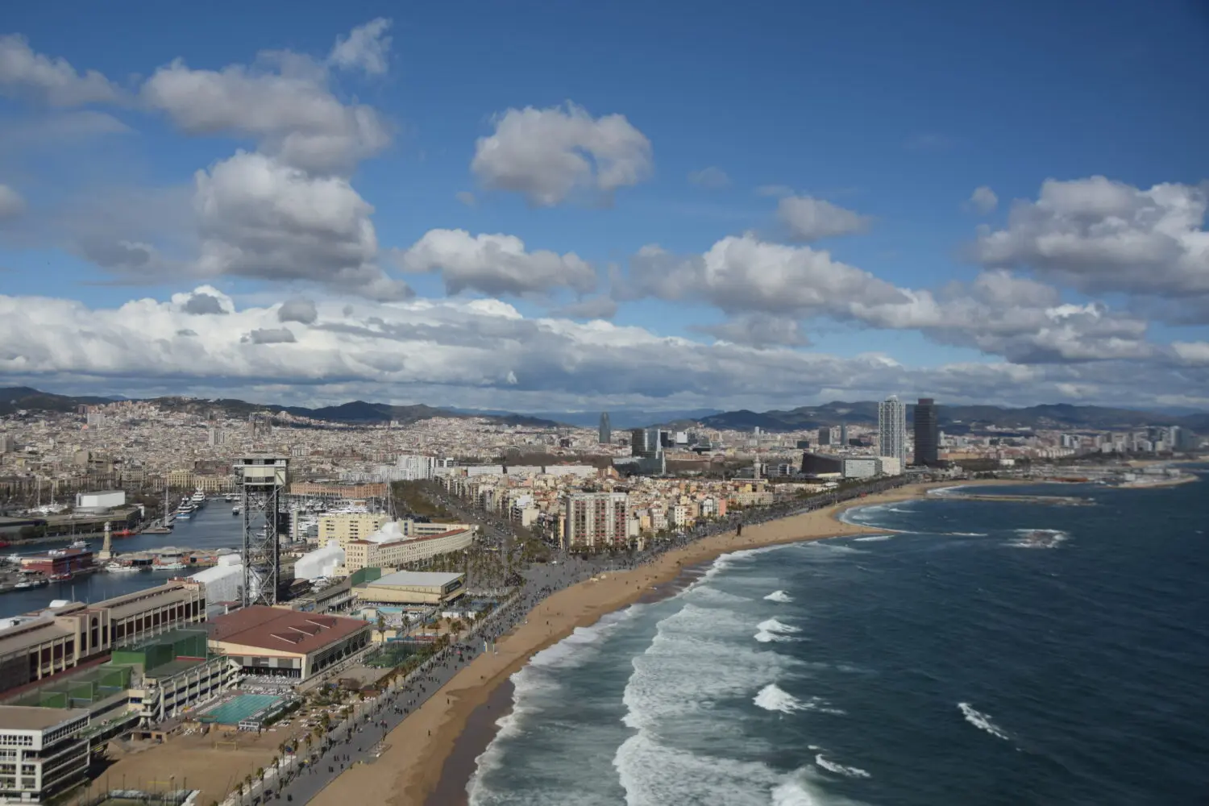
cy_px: 403
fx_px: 1007
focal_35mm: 30
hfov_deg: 61.9
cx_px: 604
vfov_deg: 43.6
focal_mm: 20
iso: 400
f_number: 4.5
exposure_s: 1/1000
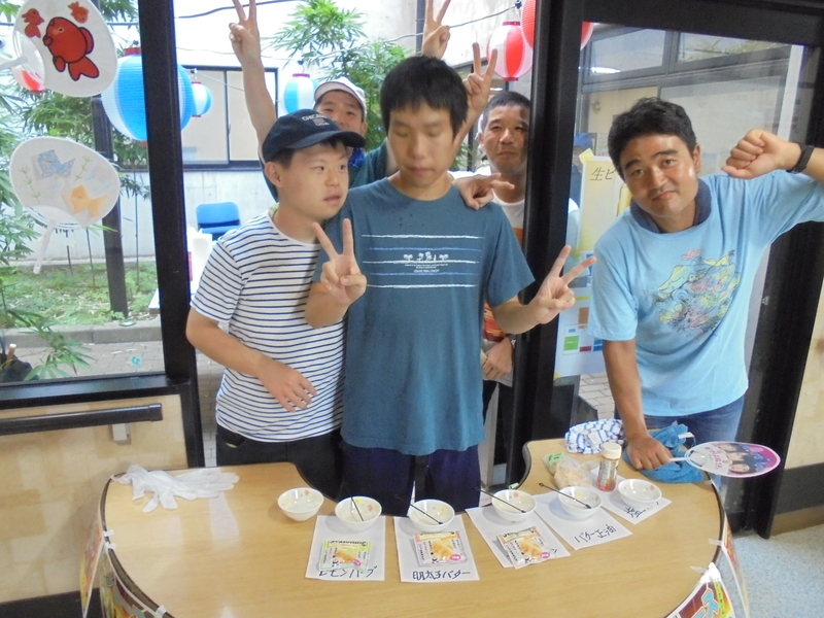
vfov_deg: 53.1
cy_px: 309
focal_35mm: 26
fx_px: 619
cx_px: 412
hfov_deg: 67.3
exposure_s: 1/20
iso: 500
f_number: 3.5
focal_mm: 4.6
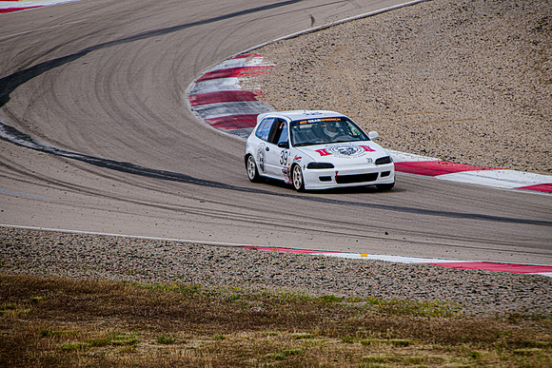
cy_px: 184
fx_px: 7052
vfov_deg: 3.0
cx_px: 276
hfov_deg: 4.5
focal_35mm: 460
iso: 100
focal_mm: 400
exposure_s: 1/640
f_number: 5.6
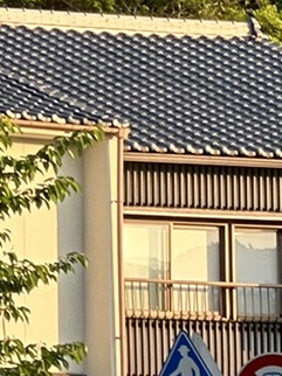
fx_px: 5329
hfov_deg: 3.0
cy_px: 283
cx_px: 443
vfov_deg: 4.0
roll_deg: +0.9
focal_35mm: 490
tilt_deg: +4.7
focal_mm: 9
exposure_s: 1/99
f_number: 2.8
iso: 32
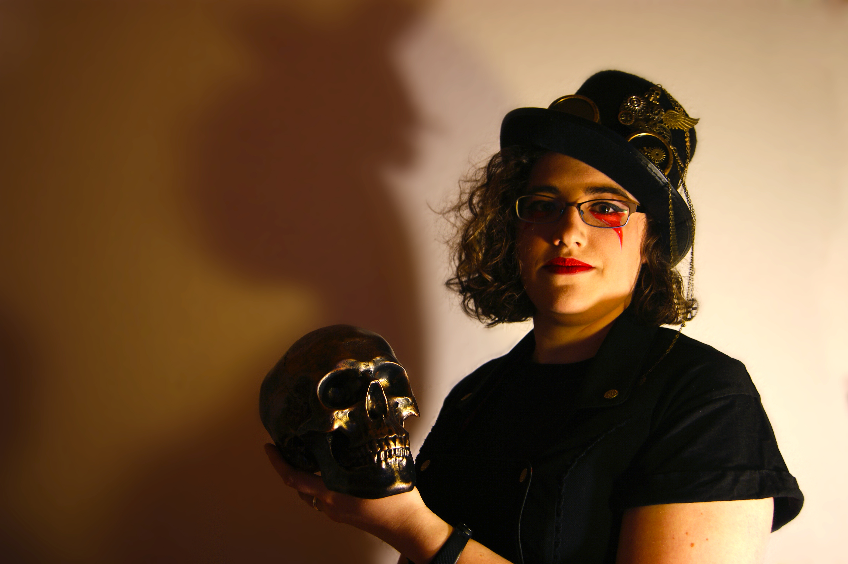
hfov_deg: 49.6
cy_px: 282
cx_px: 424
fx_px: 918
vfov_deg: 34.2
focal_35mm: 39
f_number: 4
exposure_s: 1/5
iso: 100
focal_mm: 26
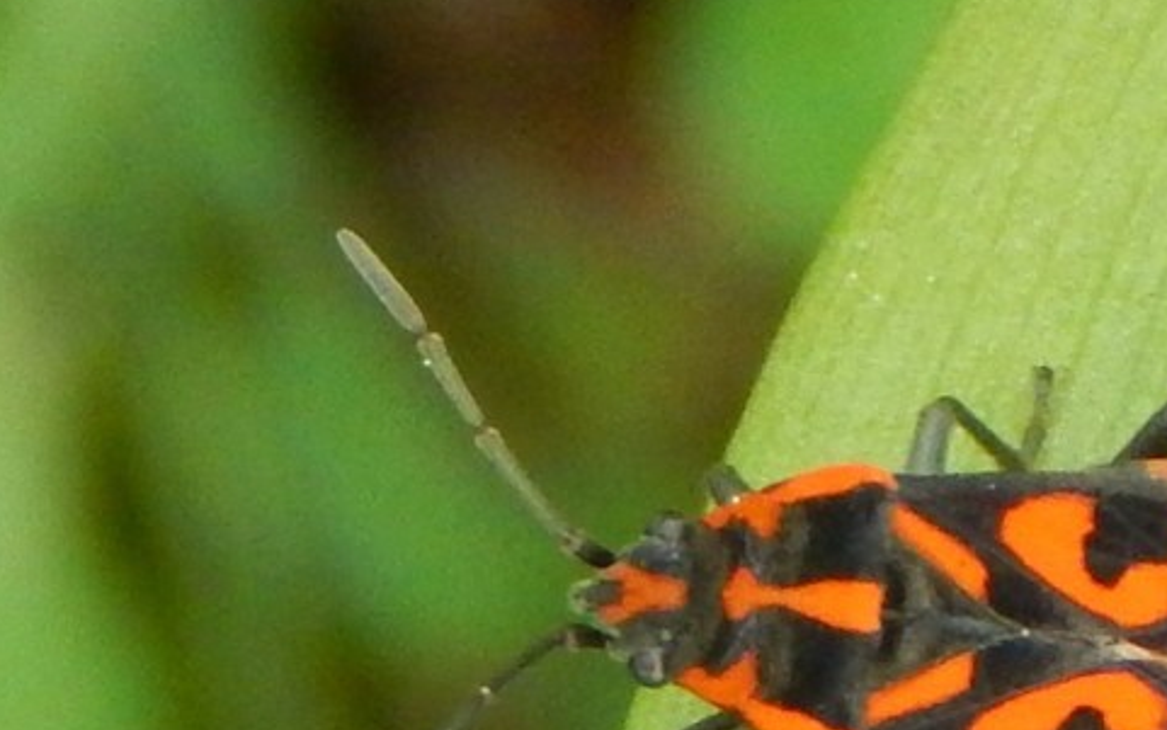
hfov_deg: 6.1
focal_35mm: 342
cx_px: 981
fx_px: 10881
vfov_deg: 3.8
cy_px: 681
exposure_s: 1/160
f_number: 5.3
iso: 400
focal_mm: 32.8
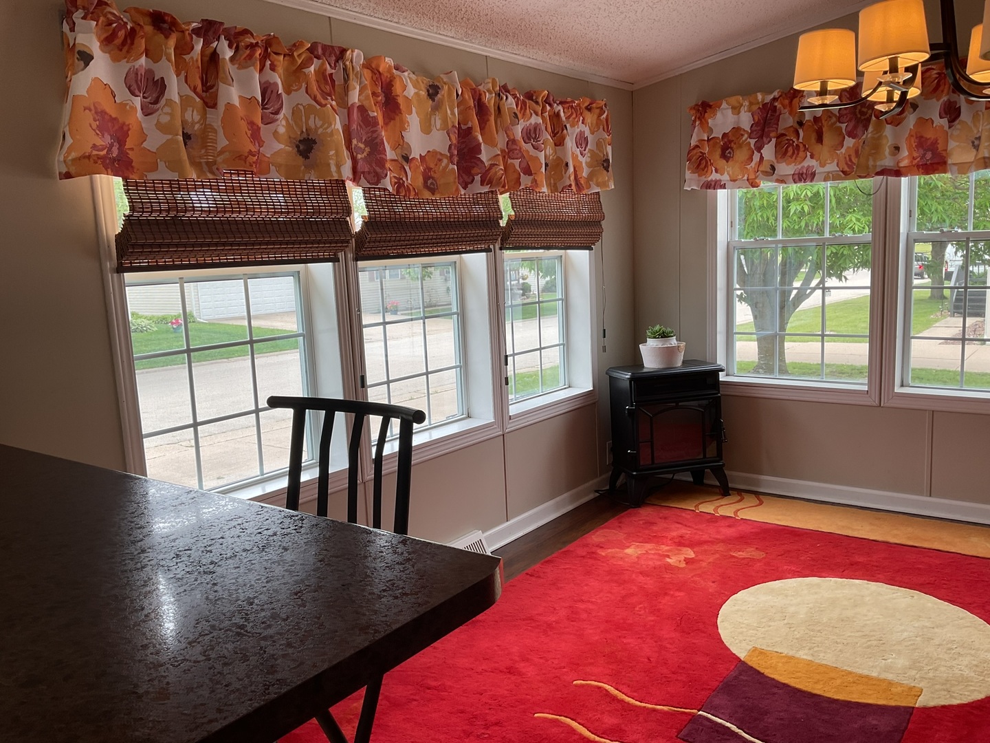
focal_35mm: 29
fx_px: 829
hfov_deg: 61.7
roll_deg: +1.6
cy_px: 372
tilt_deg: -8.6
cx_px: 495
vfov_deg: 48.2
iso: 20
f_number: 1.8
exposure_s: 1/120
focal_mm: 3
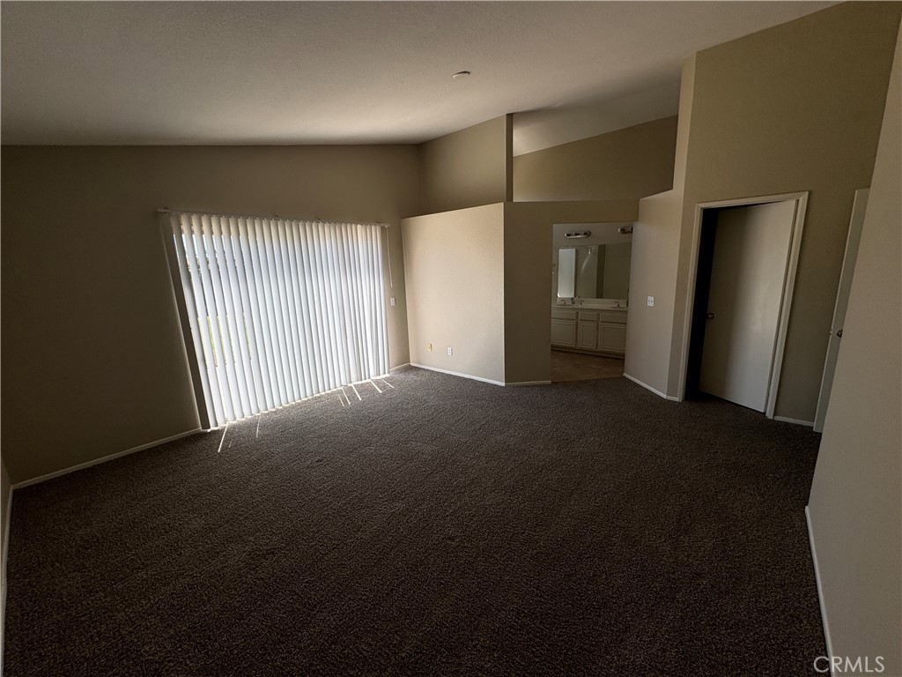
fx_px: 365
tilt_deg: -11.3
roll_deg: +1.8
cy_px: 338
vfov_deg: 85.7
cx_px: 451
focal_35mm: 14
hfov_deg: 102.1
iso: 40
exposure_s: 1/508
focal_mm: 2.22
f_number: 2.2
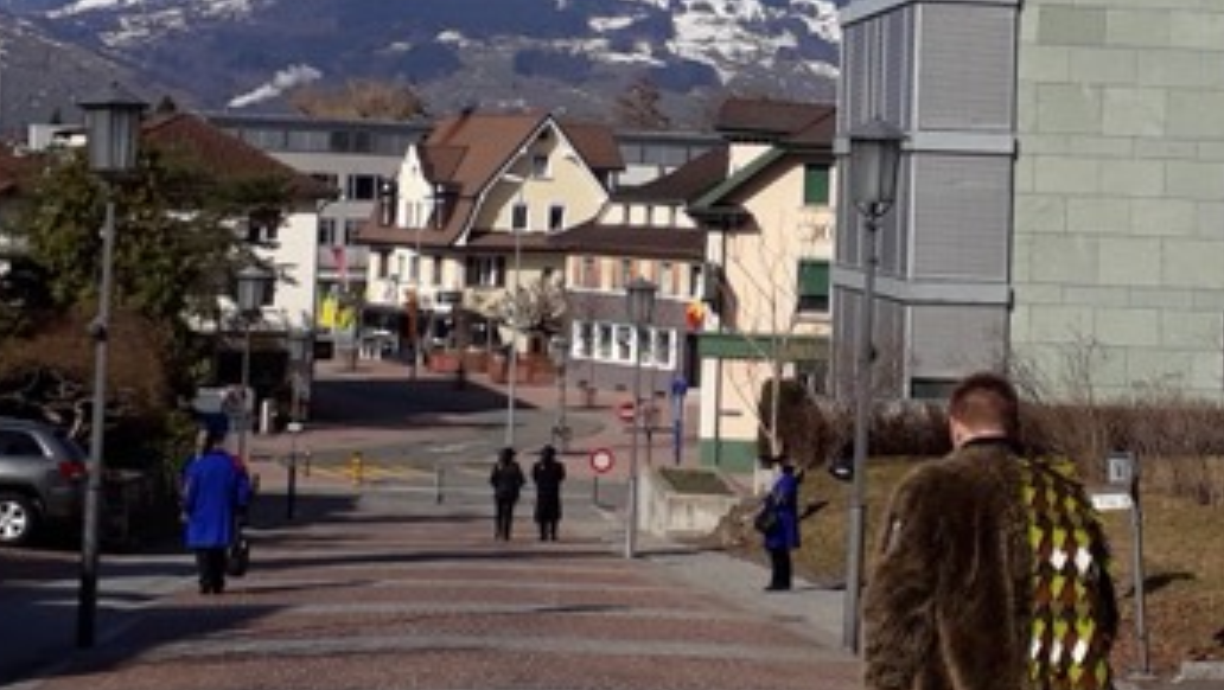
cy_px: 121
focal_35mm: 41
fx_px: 1332
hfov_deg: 48.7
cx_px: 801
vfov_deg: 28.3
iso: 40
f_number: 1.9
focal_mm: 3.6
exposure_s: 1/3247
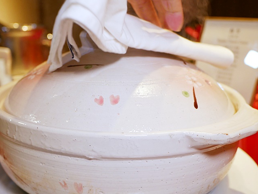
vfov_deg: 32.9
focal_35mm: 44
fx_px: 328
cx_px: 117
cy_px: 103
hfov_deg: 42.9
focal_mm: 14
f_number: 2.5
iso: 200
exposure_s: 1/100
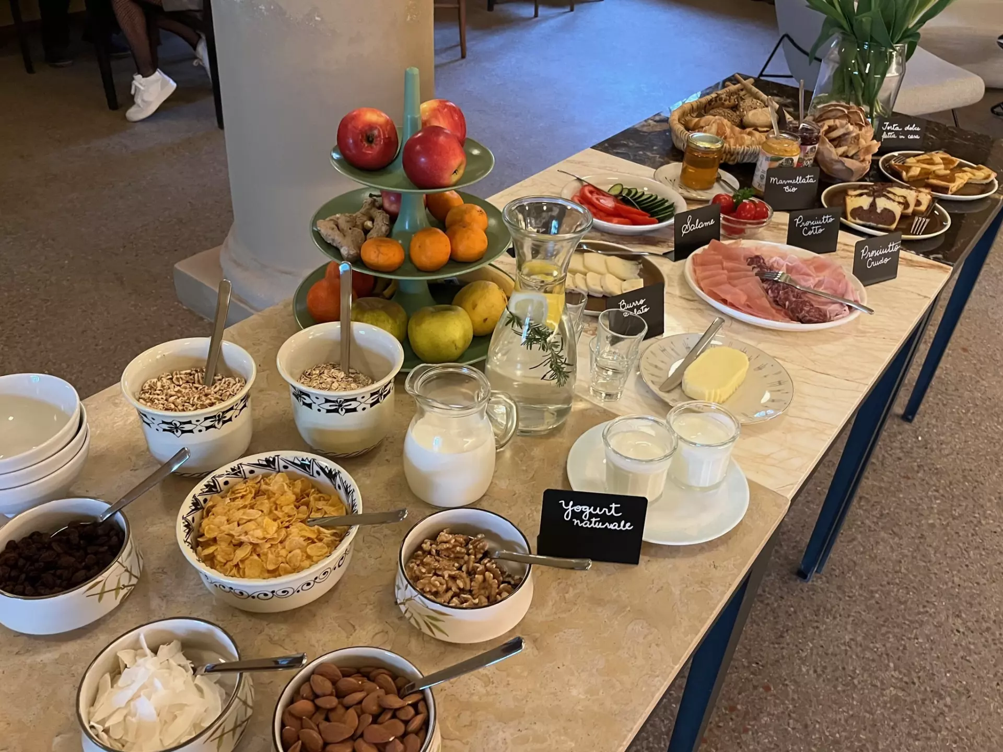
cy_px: 376
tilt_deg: -36.2
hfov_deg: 67.3
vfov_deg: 53.1
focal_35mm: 26
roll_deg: -9.6
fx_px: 753
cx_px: 502
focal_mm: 5.1
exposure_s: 1/40
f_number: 1.6
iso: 640
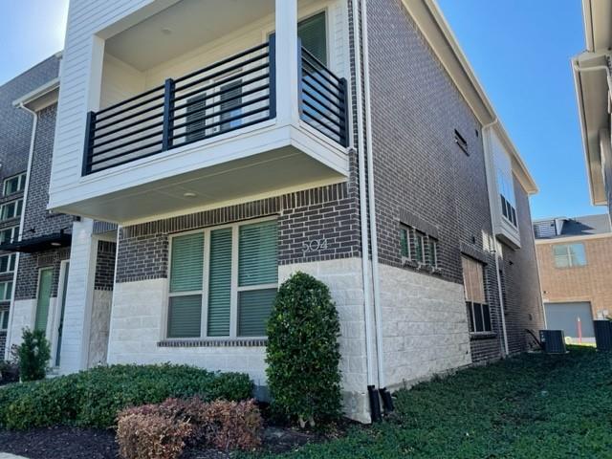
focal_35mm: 26
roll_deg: +1.3
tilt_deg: +12.2
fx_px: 460
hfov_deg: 67.3
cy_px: 230
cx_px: 306
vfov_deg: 53.1
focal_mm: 4.2
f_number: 1.6
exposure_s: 1/1335
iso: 32
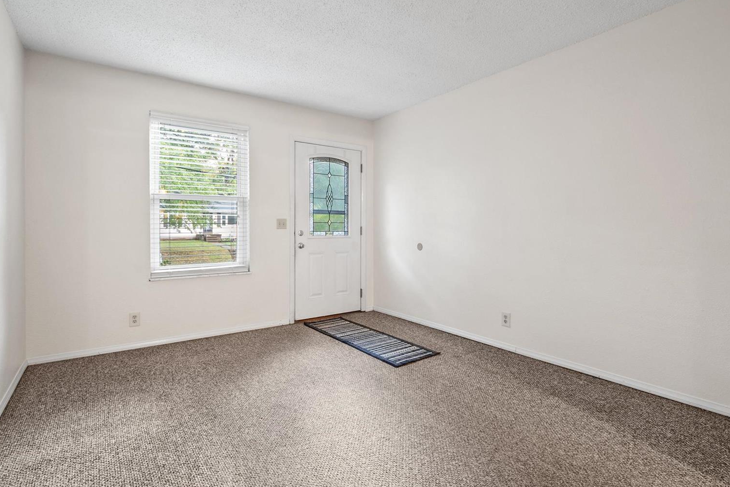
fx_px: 345
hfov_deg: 93.3
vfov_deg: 70.4
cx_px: 360
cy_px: 244
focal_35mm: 17
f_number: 6.3
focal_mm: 8
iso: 400
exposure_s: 1
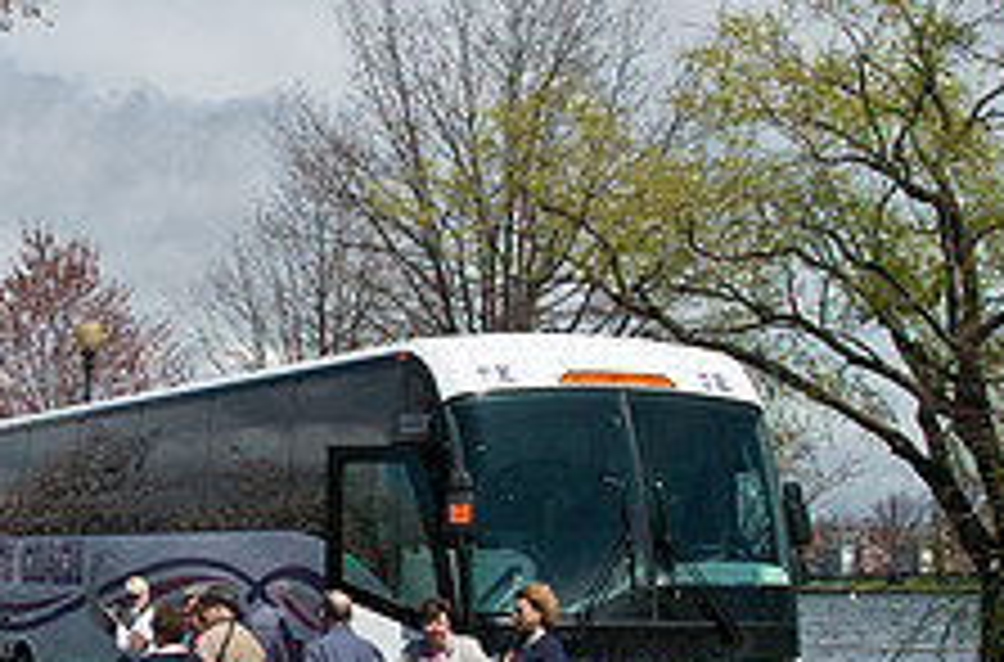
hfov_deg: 22.8
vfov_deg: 15.7
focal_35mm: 86
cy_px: 432
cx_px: -5
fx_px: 2390
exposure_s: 1/750
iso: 400
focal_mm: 22
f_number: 13
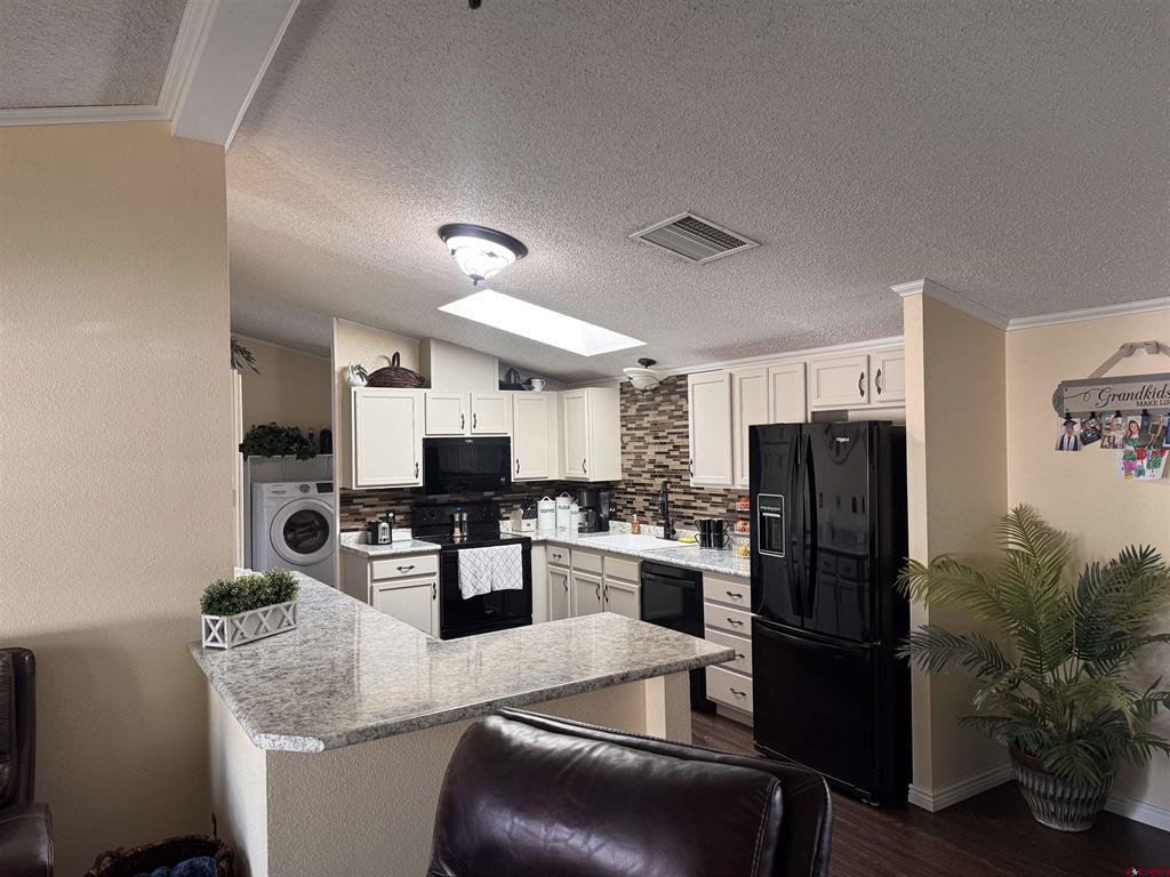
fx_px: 811
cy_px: 438
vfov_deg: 56.8
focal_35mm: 24
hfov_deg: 71.6
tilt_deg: +0.2
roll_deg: -0.1
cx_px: 585
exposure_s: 1/120
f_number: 1.78
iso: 200
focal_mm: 6.76
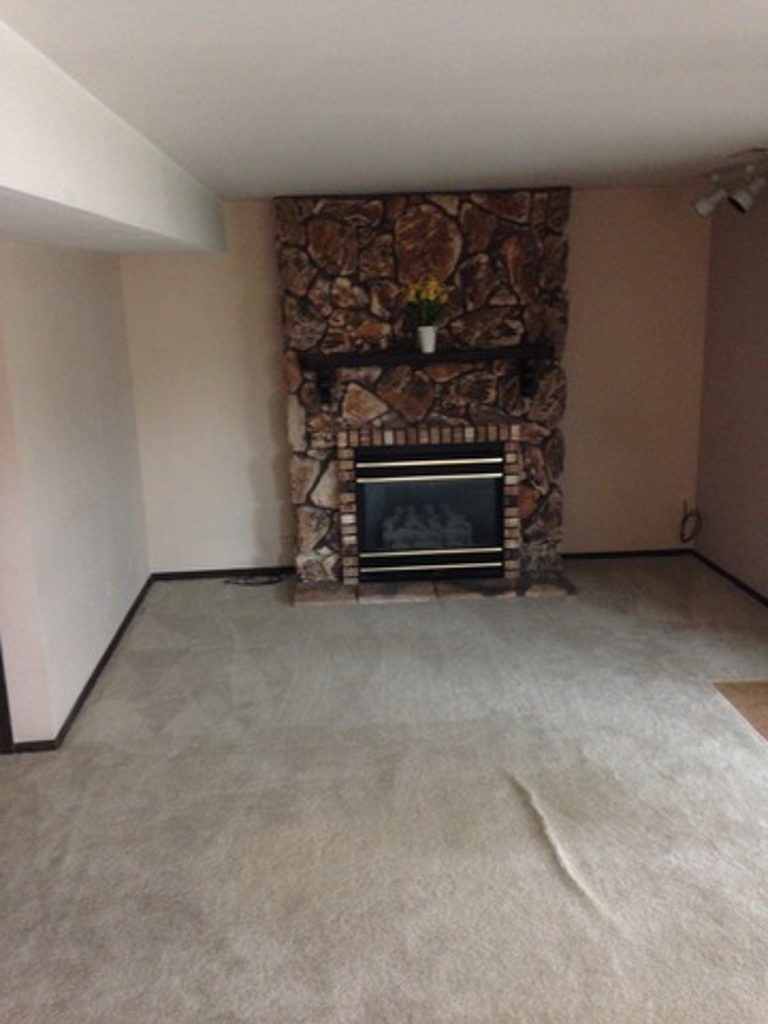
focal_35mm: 33
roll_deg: +0.9
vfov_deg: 55.4
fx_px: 976
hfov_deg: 42.9
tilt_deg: -14.6
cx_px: 384
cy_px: 512
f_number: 2.4
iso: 200
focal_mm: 4.12
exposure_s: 1/16
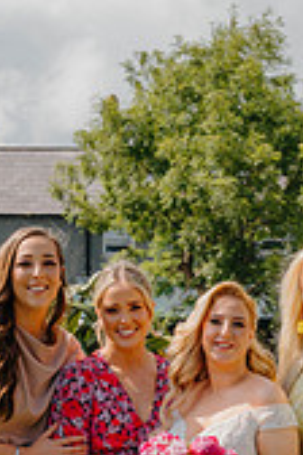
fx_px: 1187
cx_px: 260
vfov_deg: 21.1
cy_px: 428
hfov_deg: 14.4
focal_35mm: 94
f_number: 4
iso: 100
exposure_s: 1/800
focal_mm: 35
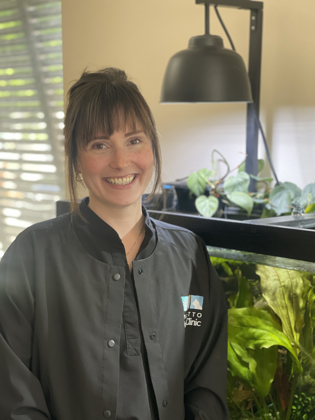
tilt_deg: -4.6
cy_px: 210
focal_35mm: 64
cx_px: 158
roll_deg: -0.4
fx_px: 777
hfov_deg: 22.9
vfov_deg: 30.3
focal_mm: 7.5
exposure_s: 1/121
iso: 200
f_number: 2.2
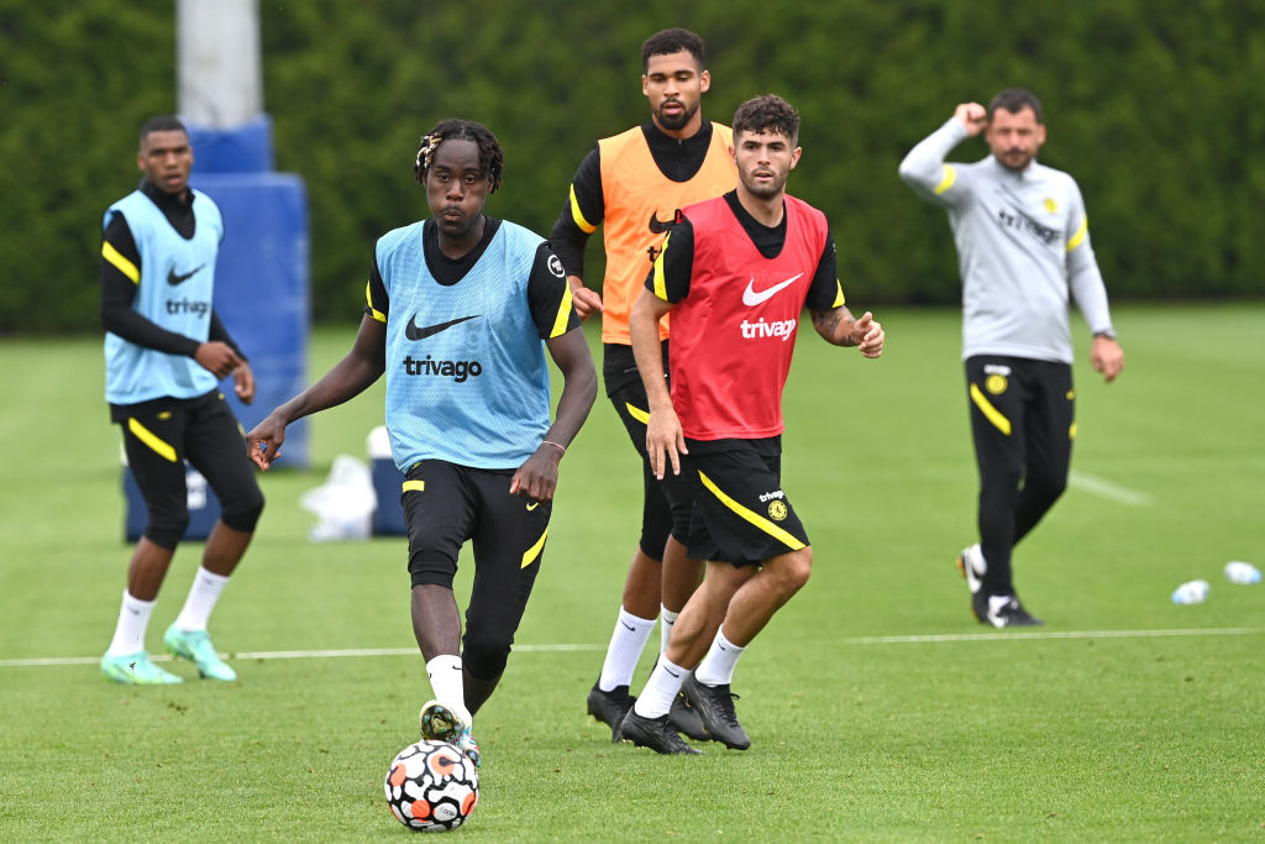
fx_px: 14057
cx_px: 632
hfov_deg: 5.2
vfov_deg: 3.4
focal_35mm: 400
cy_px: 422
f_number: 5
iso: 640
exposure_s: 1/1600
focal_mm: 400
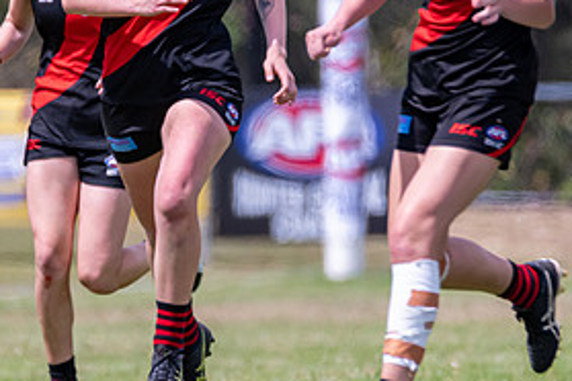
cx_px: 240
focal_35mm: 1489
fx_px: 23657
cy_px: 218
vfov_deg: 0.9
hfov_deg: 1.4
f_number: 6.3
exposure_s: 1/2500
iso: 800
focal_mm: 600
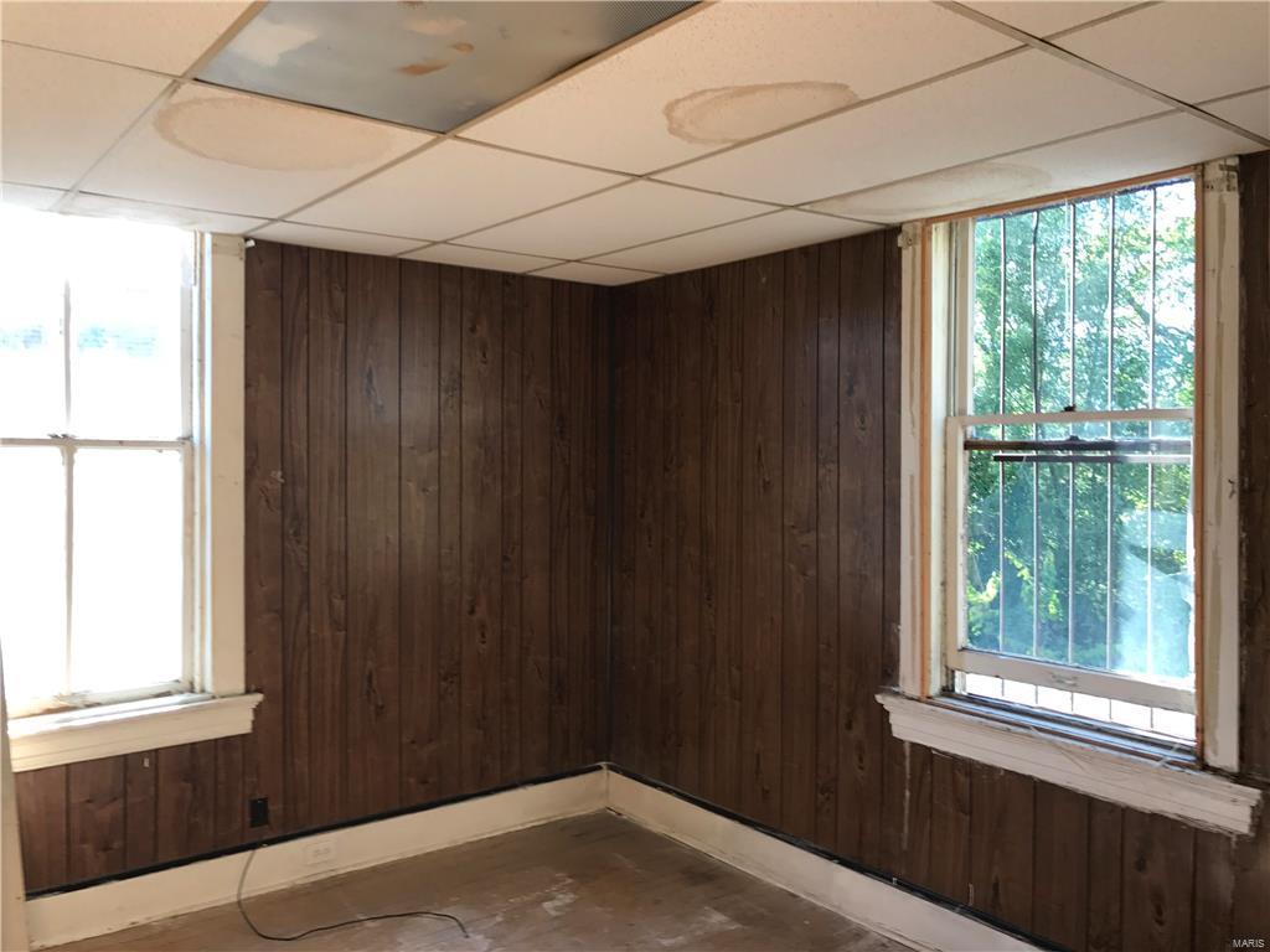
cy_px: 476
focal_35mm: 28
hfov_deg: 63.4
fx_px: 1027
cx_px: 635
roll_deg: -0.4
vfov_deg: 49.7
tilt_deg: -1.9
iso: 20
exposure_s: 1/60
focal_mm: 3.99
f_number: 1.8
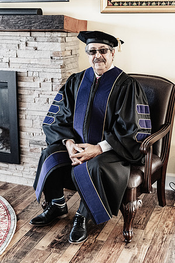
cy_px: 132
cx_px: 88
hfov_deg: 26.0
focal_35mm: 52
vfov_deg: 38.2
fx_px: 379
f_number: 2.2
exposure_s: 1/1000
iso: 10000
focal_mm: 52
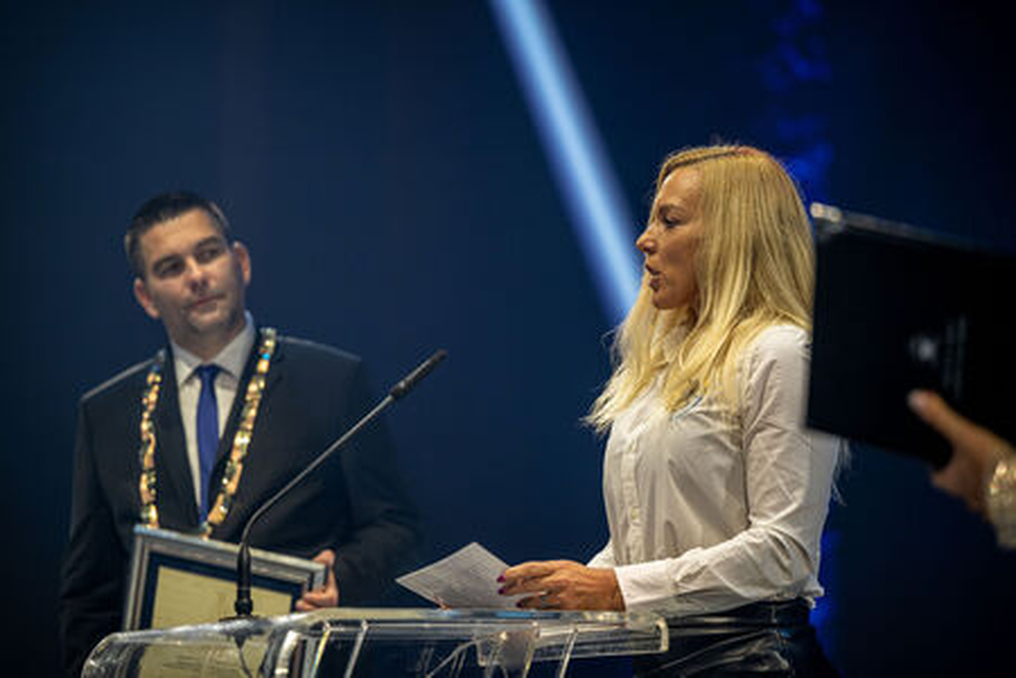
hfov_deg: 17.1
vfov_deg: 11.4
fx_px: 3386
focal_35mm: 120
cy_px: 339
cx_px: 508
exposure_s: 1/250
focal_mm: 120
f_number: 2.8
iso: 450
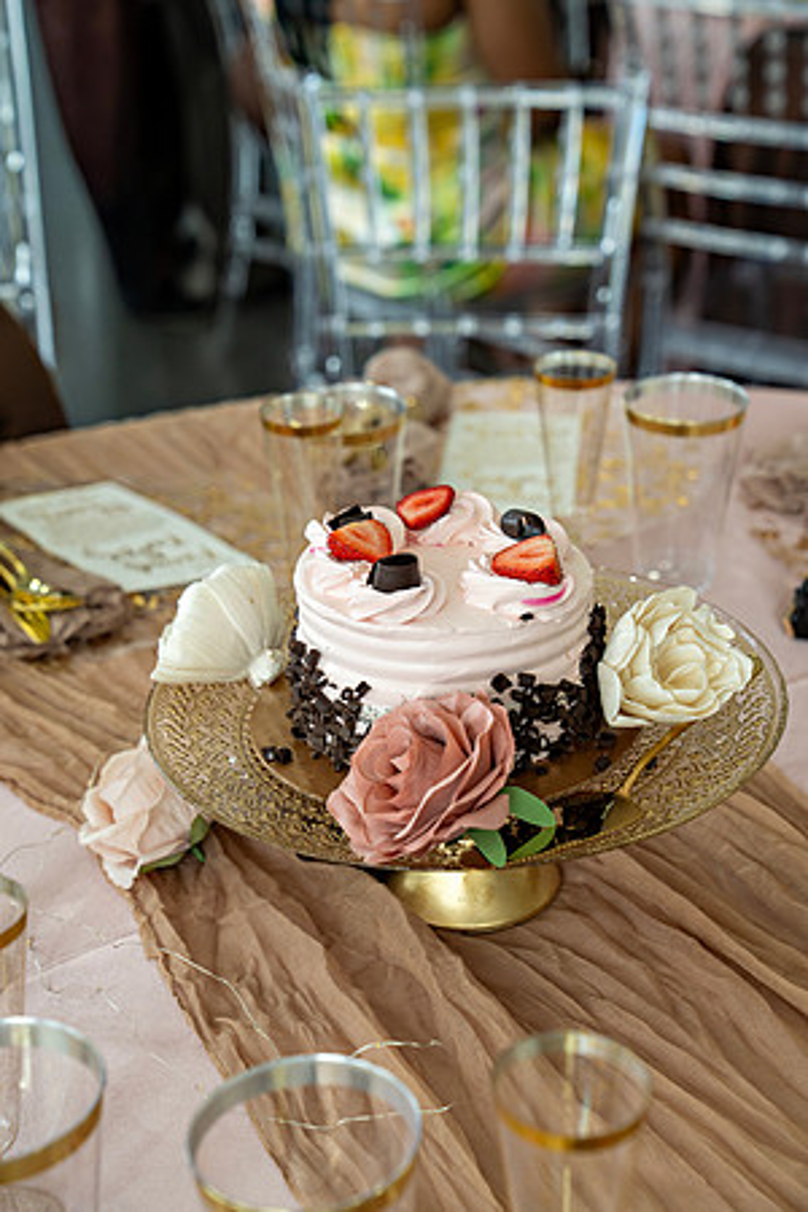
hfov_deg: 22.3
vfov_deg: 32.9
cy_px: 606
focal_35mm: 61
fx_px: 2054
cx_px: 404
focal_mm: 61
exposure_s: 1/160
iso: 320
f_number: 4.5
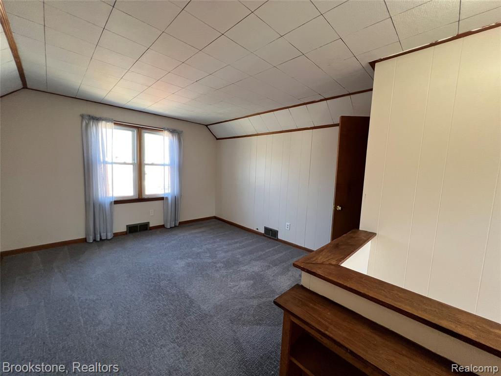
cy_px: 188
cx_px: 250
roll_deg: -2.1
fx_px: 188
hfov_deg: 106.2
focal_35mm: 13
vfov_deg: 89.9
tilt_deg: -4.8
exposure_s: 1/60
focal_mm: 1.57
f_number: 1.8
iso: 125
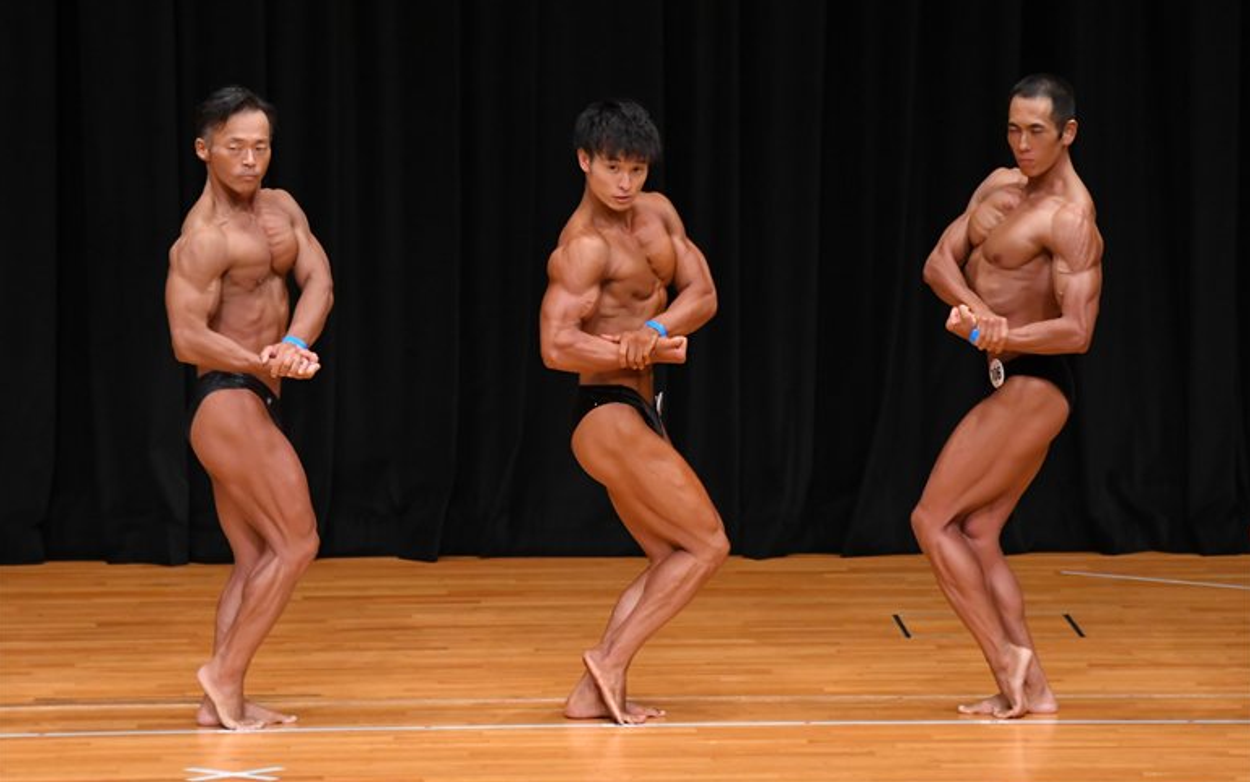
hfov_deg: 8.0
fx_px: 8892
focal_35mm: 261
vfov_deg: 5.0
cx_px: 625
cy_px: 386
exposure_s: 1/400
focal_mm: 170
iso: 3200
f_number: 5.6
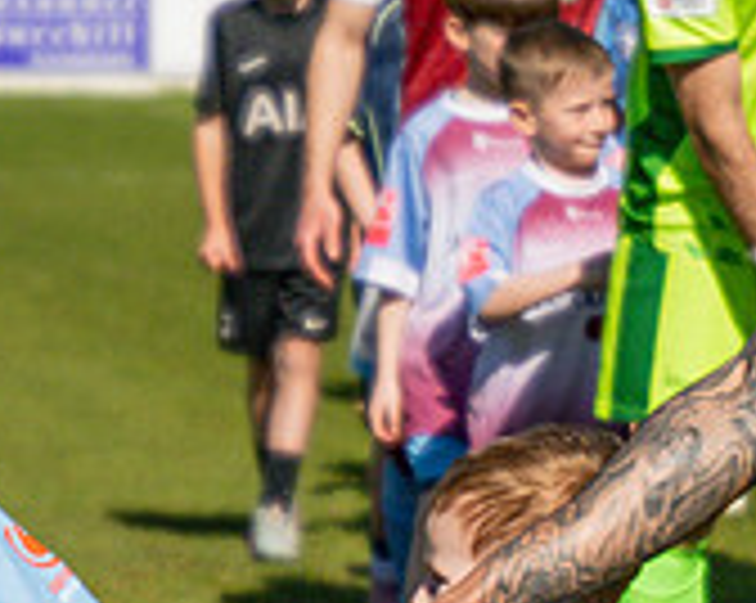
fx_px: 8917
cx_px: -256
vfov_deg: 3.9
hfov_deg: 4.8
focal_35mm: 399
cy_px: 789
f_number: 4
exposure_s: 1/10000
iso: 400
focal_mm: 98
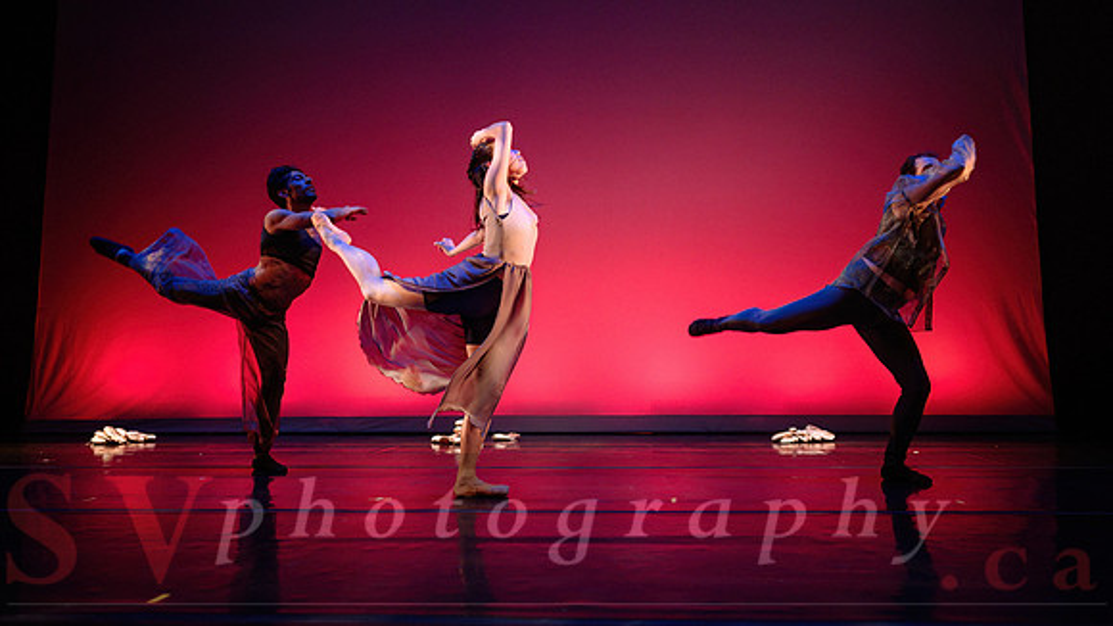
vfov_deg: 36.6
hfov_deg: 60.9
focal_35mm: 32
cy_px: 267
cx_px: 607
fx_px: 944
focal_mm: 24
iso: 1000
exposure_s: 1/400
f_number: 1.4
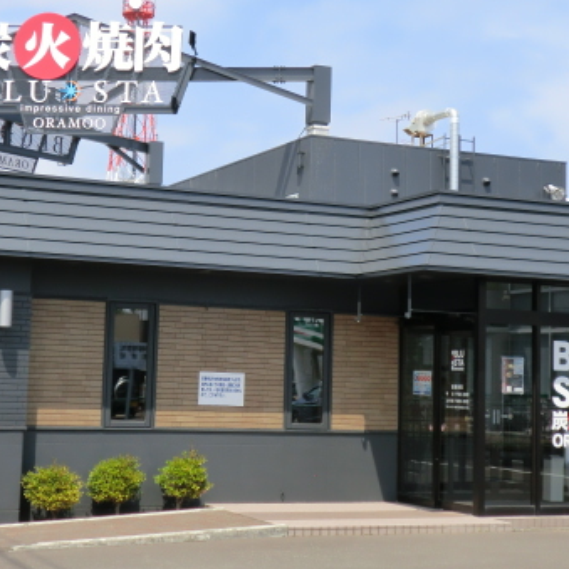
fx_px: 1395
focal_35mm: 75
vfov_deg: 23.0
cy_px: 230
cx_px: 253
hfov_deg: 23.0
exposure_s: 1/500
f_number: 4.3
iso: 50
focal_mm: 8.2
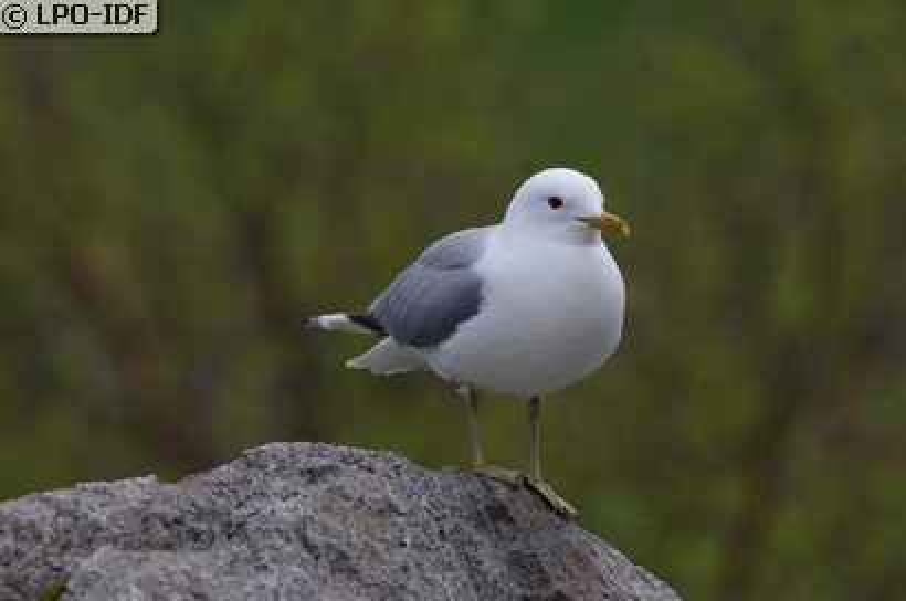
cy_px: 300
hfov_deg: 4.6
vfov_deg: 3.0
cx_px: 453
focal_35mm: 450
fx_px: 11307
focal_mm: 300
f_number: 5.6
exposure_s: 1/1600
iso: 400
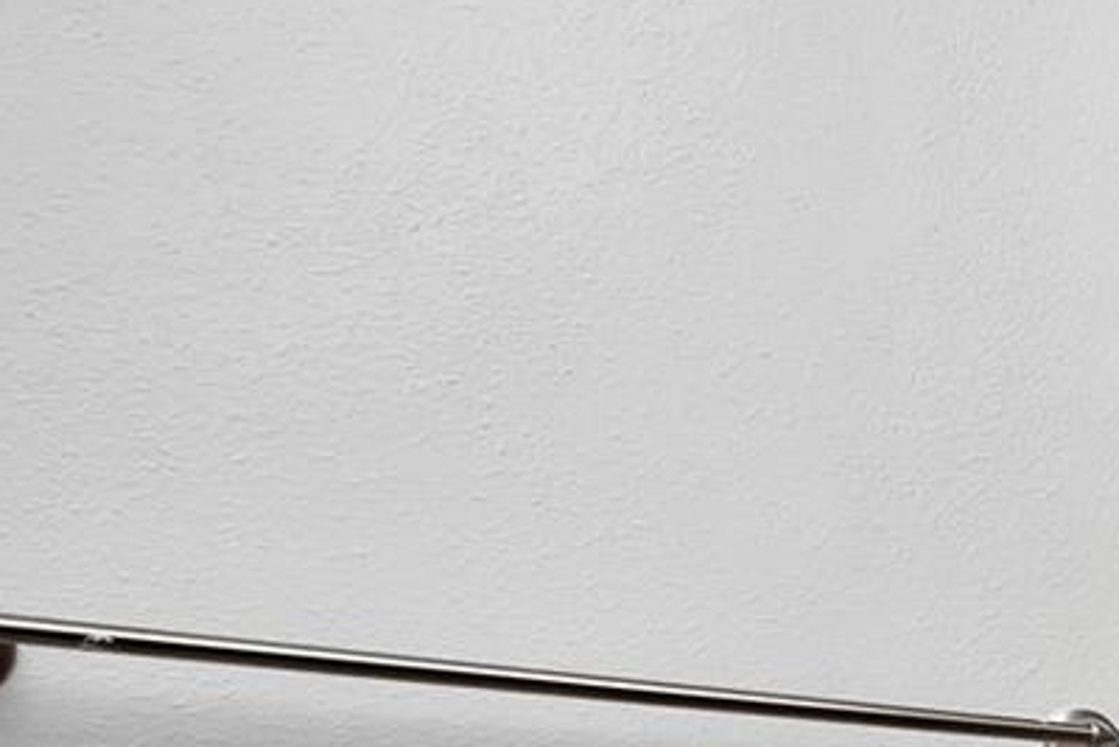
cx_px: 1762
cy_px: 1074
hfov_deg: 24.3
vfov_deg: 20.0
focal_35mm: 60
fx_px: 1866
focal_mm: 10
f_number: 10
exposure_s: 1/200
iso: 500
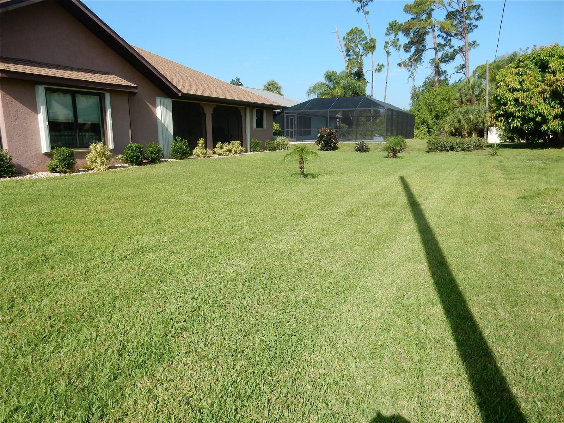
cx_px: 282
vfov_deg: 54.9
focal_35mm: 25
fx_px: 407
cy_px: 212
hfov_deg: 69.4
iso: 125
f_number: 3.7
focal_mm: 4.5
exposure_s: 1/1000
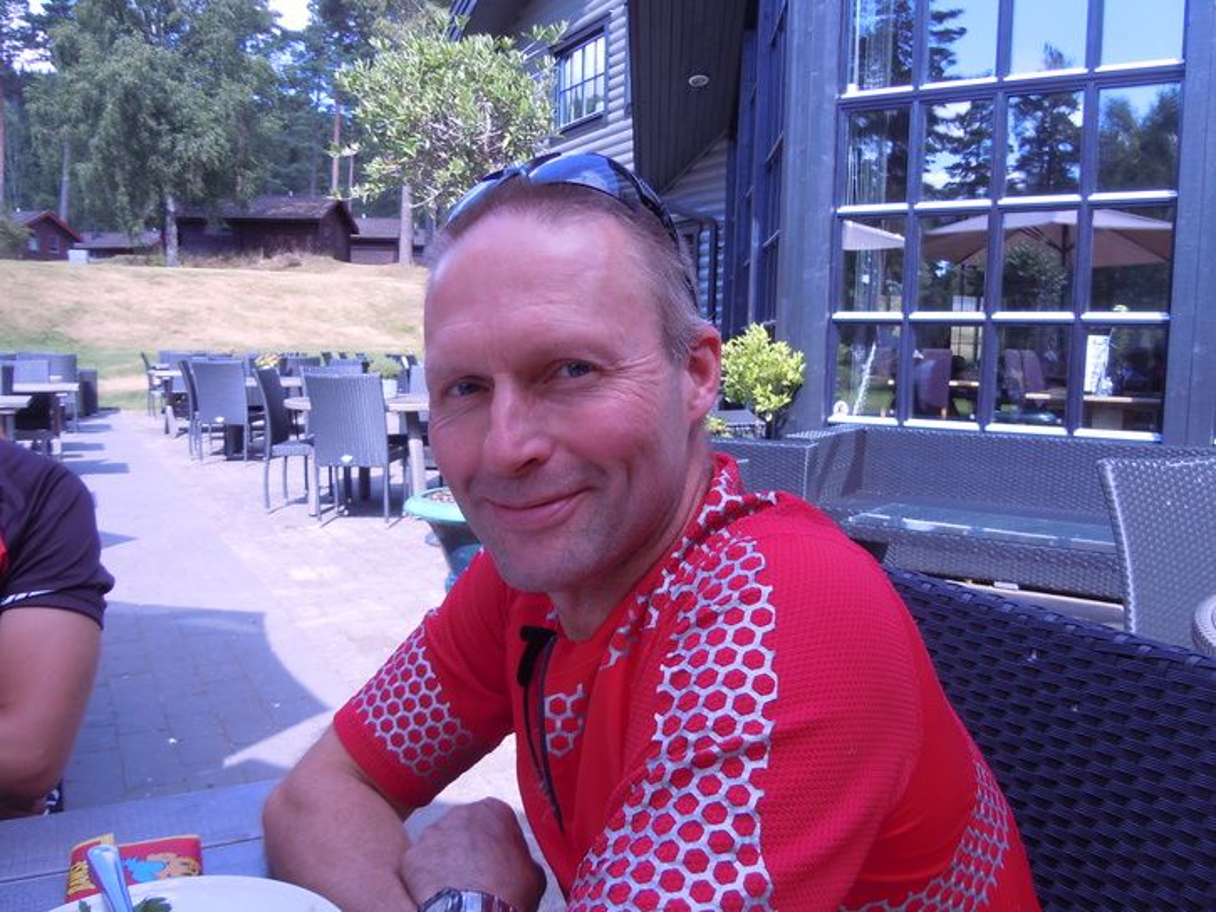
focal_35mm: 30
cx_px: 608
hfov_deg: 60.0
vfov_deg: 46.8
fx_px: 1054
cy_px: 456
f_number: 3.5
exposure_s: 1/200
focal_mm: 5.4
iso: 100
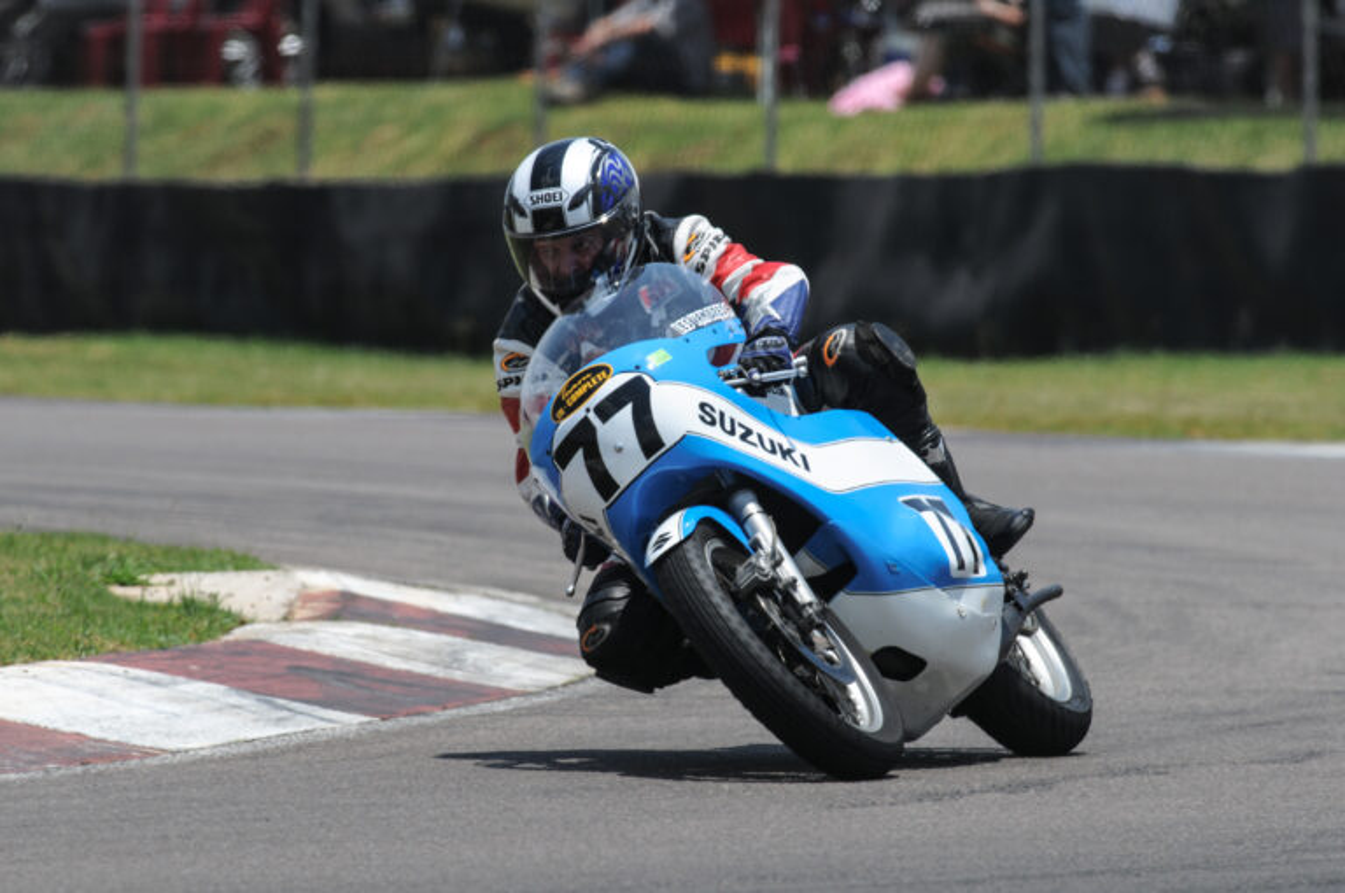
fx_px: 23507
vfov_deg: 2.2
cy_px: 446
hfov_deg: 3.3
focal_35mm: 630
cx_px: 672
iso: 250
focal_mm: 420
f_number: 9
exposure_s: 1/1250
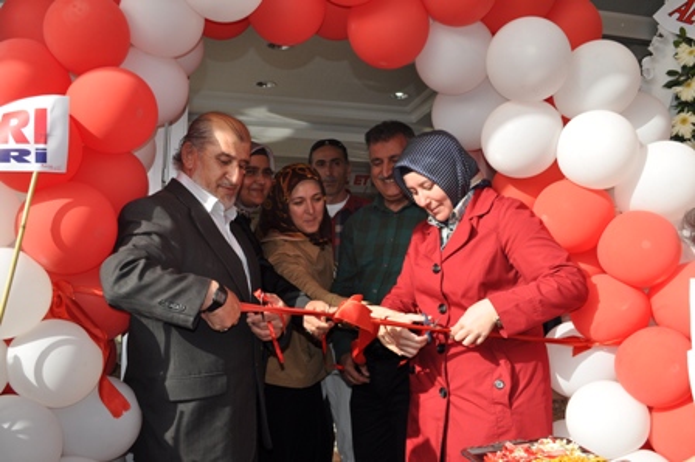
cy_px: 231
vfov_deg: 36.8
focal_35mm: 36
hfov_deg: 53.2
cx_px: 348
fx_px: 694
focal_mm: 24
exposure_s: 1/200
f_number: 9
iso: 200
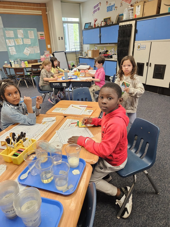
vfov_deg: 73.9
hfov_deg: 58.9
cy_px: 114
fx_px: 151
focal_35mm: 23
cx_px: 85
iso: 500
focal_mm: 5.4
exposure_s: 1/120
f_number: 1.8
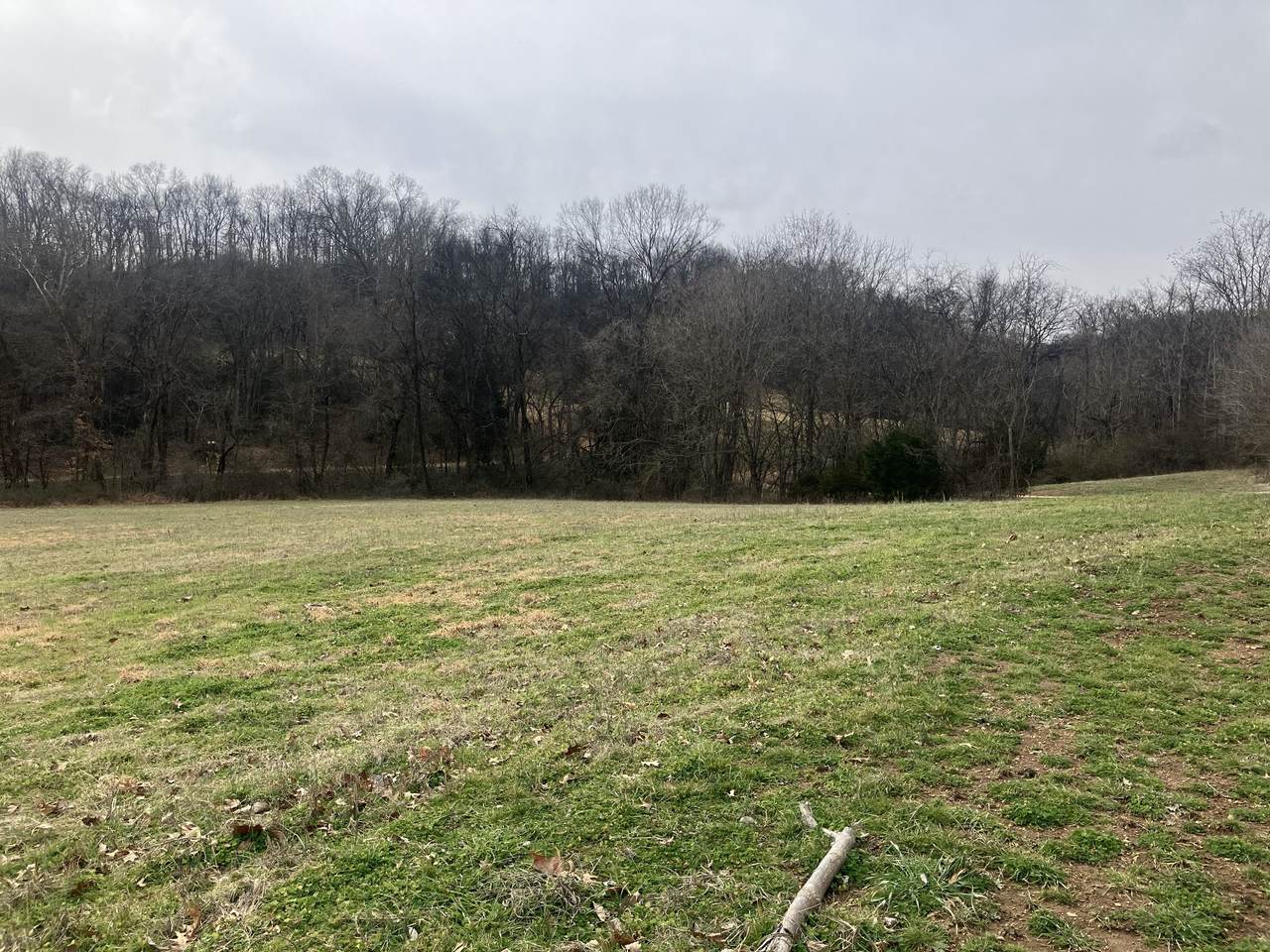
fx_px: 1027
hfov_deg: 63.4
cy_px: 476
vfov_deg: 49.7
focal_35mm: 28
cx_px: 635
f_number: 1.8
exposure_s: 1/2114
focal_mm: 3.99
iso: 32
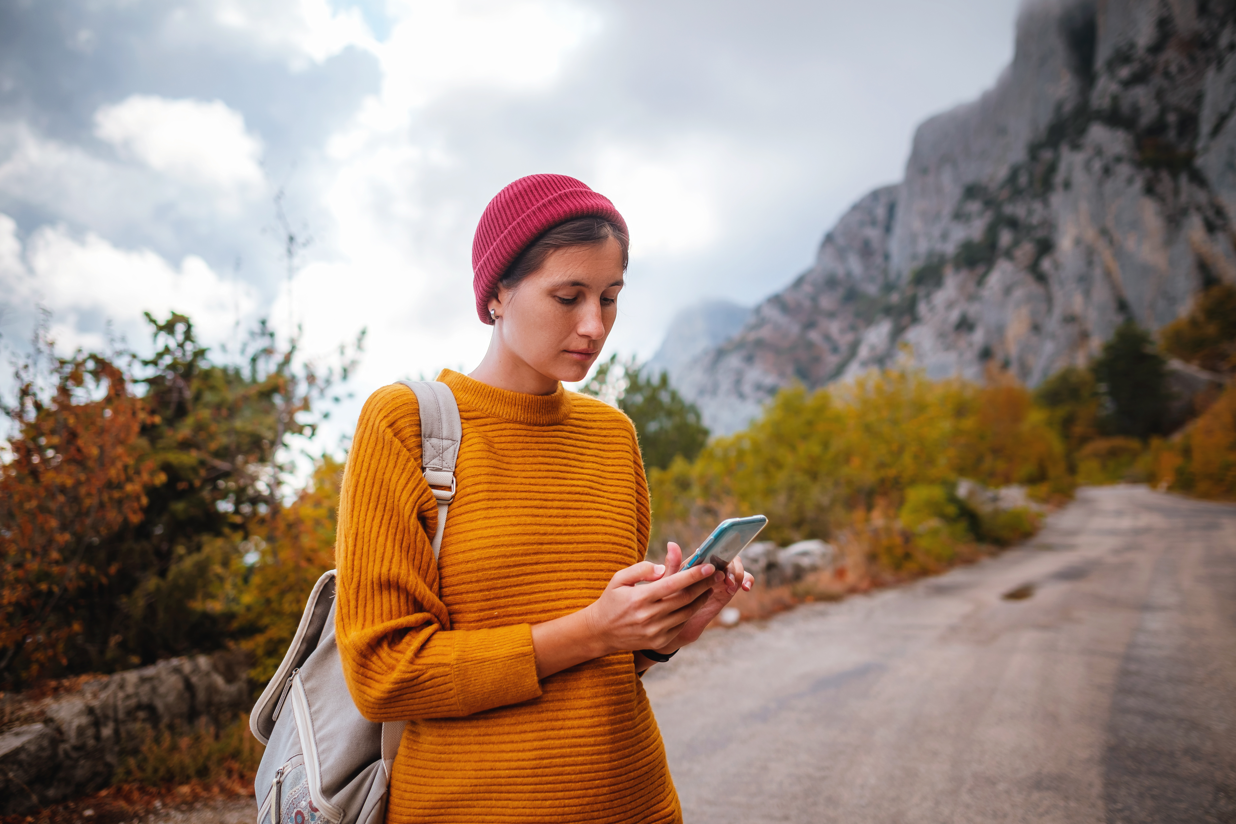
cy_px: 412
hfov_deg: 54.4
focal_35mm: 35
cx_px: 618
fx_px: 1202
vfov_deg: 37.9
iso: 400
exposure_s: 1/5000
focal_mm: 23
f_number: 2
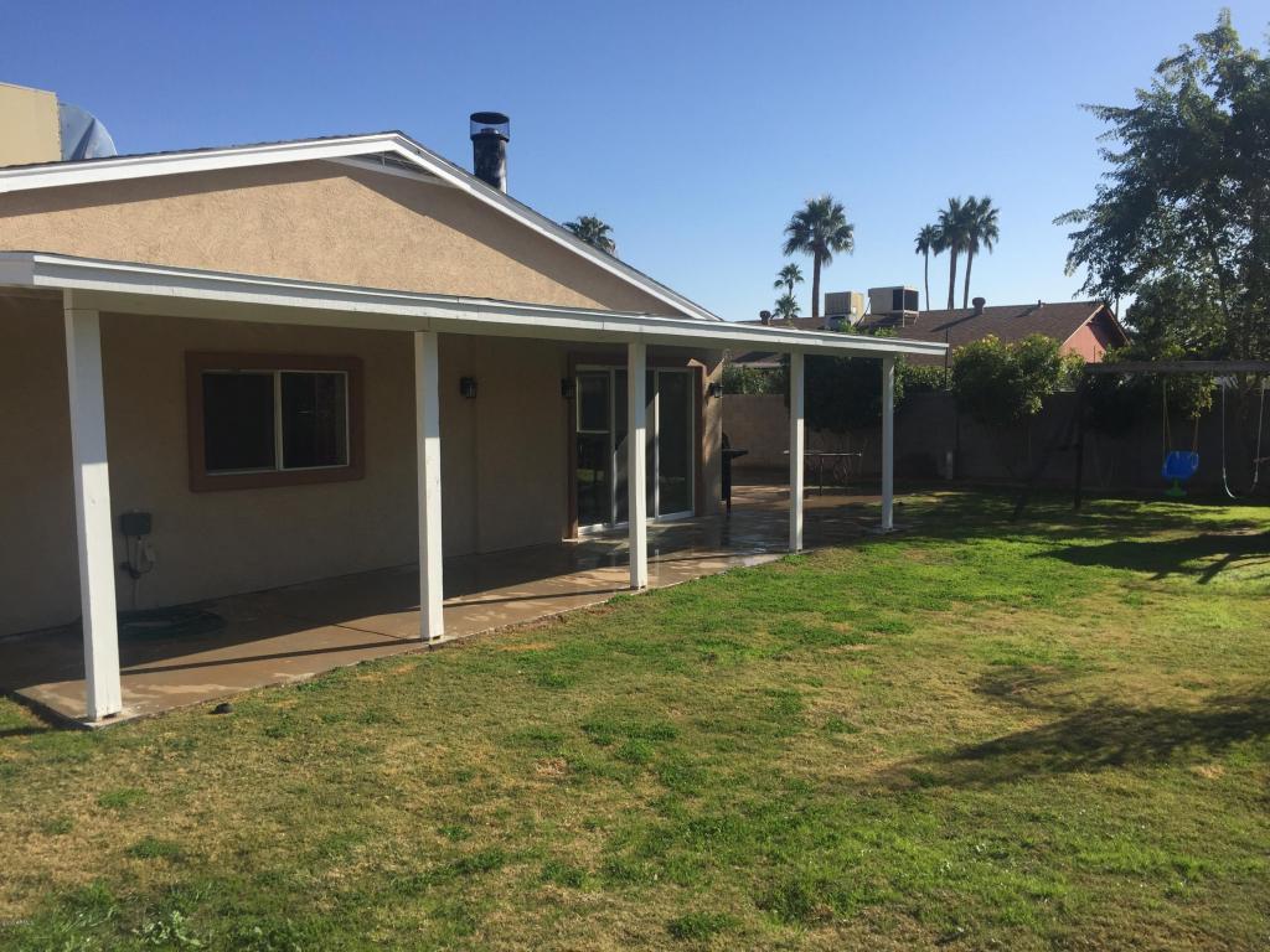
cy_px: 476
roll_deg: +0.1
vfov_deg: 48.2
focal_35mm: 29
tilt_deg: -3.9
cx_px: 635
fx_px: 1064
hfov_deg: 61.7
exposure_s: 1/2326
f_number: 2.2
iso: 32
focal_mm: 4.15
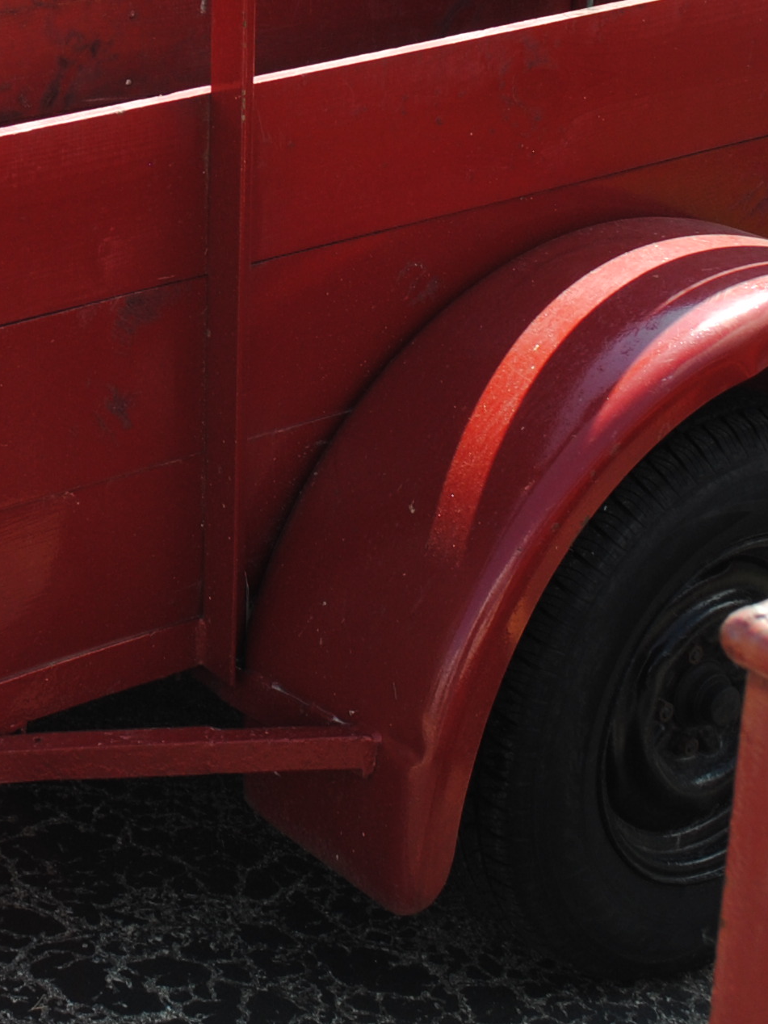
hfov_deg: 14.9
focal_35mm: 97
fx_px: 2869
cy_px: 26
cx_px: -89
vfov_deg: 19.7
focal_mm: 22
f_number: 6.3
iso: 100
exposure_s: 1/160
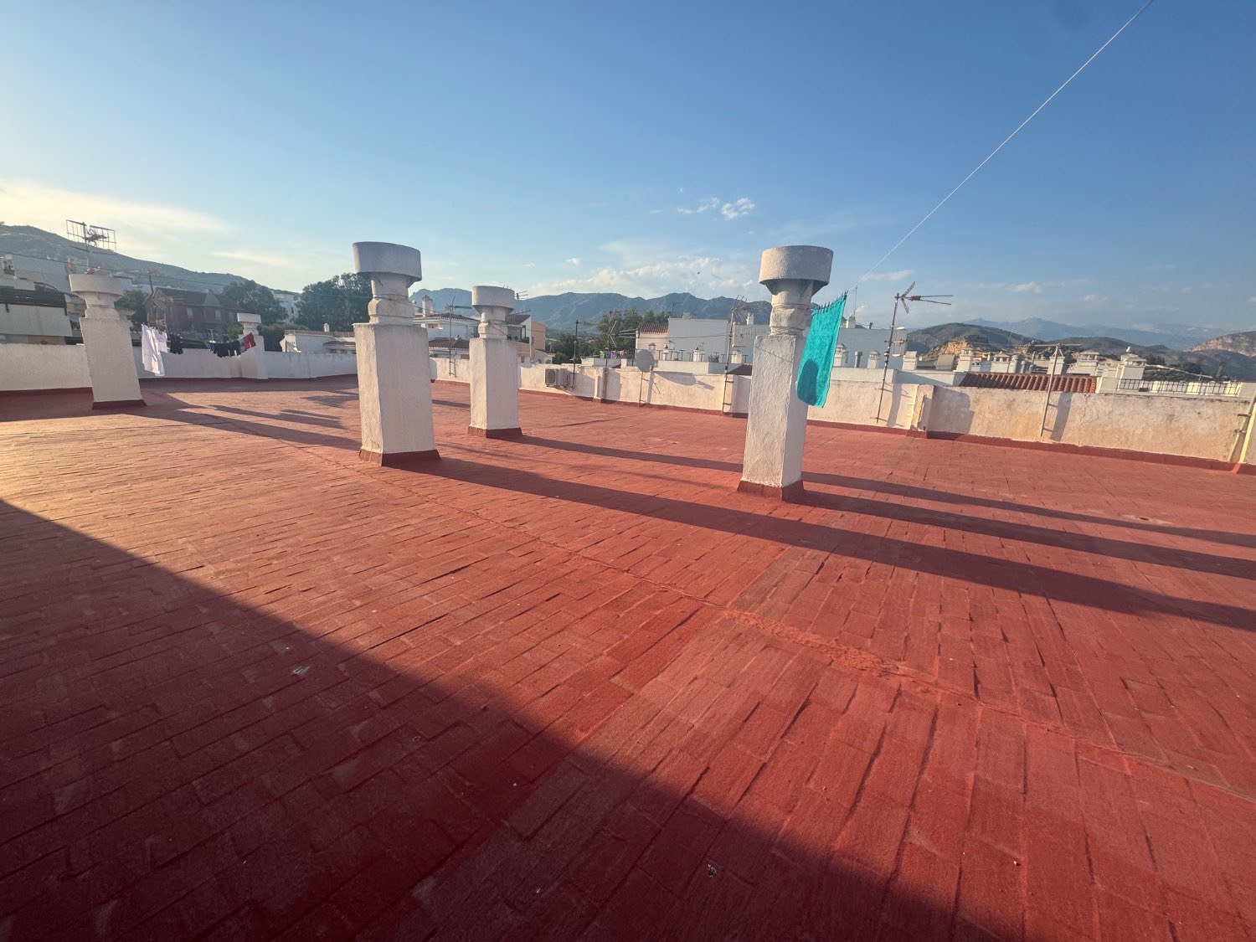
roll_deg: -1.1
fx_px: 508
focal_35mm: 14
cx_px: 628
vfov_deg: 85.7
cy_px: 471
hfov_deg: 102.1
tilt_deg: -9.9
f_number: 2.2
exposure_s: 1/944
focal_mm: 2.22
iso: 40
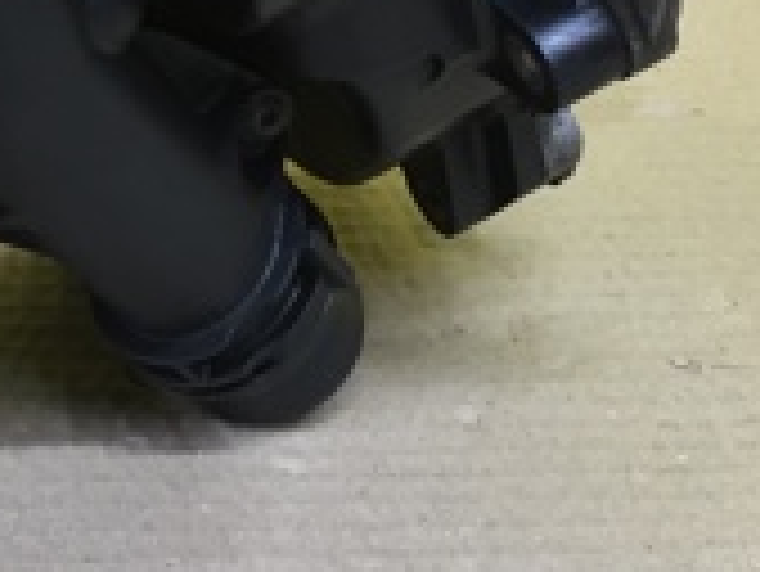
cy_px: 5
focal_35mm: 110
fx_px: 2417
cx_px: 94
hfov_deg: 17.6
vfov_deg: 13.3
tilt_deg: -26.7
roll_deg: +0.4
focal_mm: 4.15
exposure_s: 1/33
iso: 50
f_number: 2.2
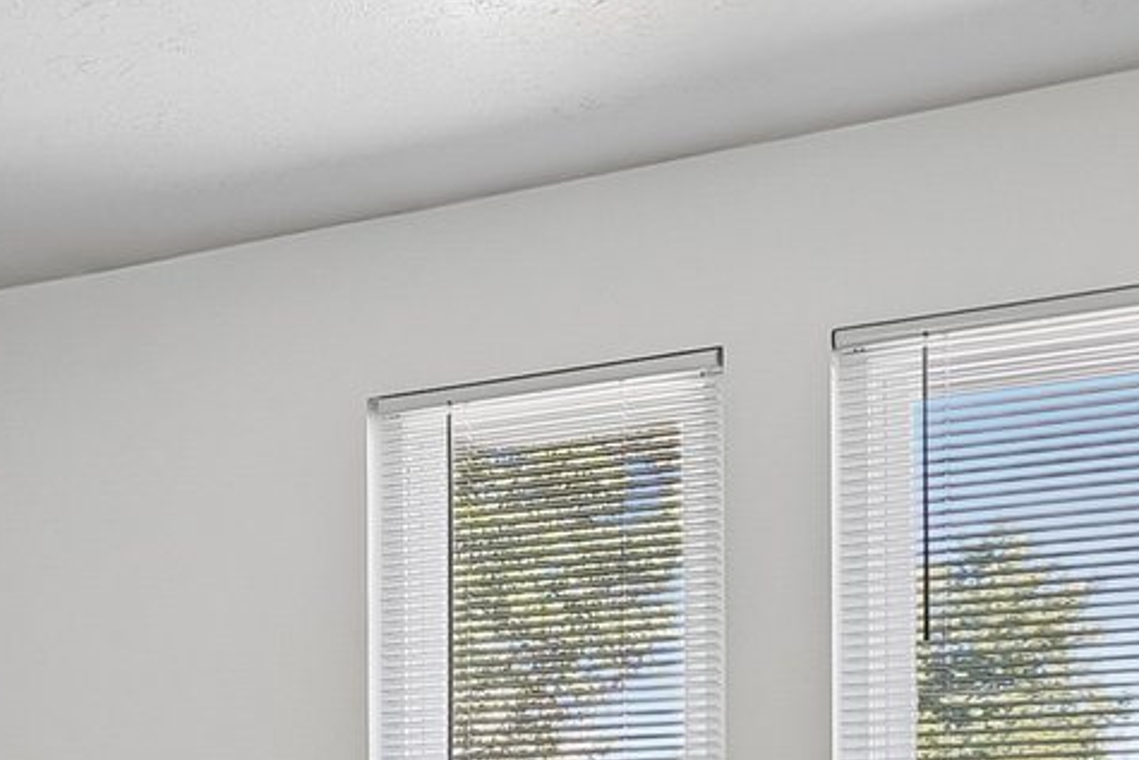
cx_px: -264
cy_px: 924
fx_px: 2184
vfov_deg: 18.6
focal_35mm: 69
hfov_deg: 25.8
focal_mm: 16
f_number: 8
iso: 400
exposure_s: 1/13
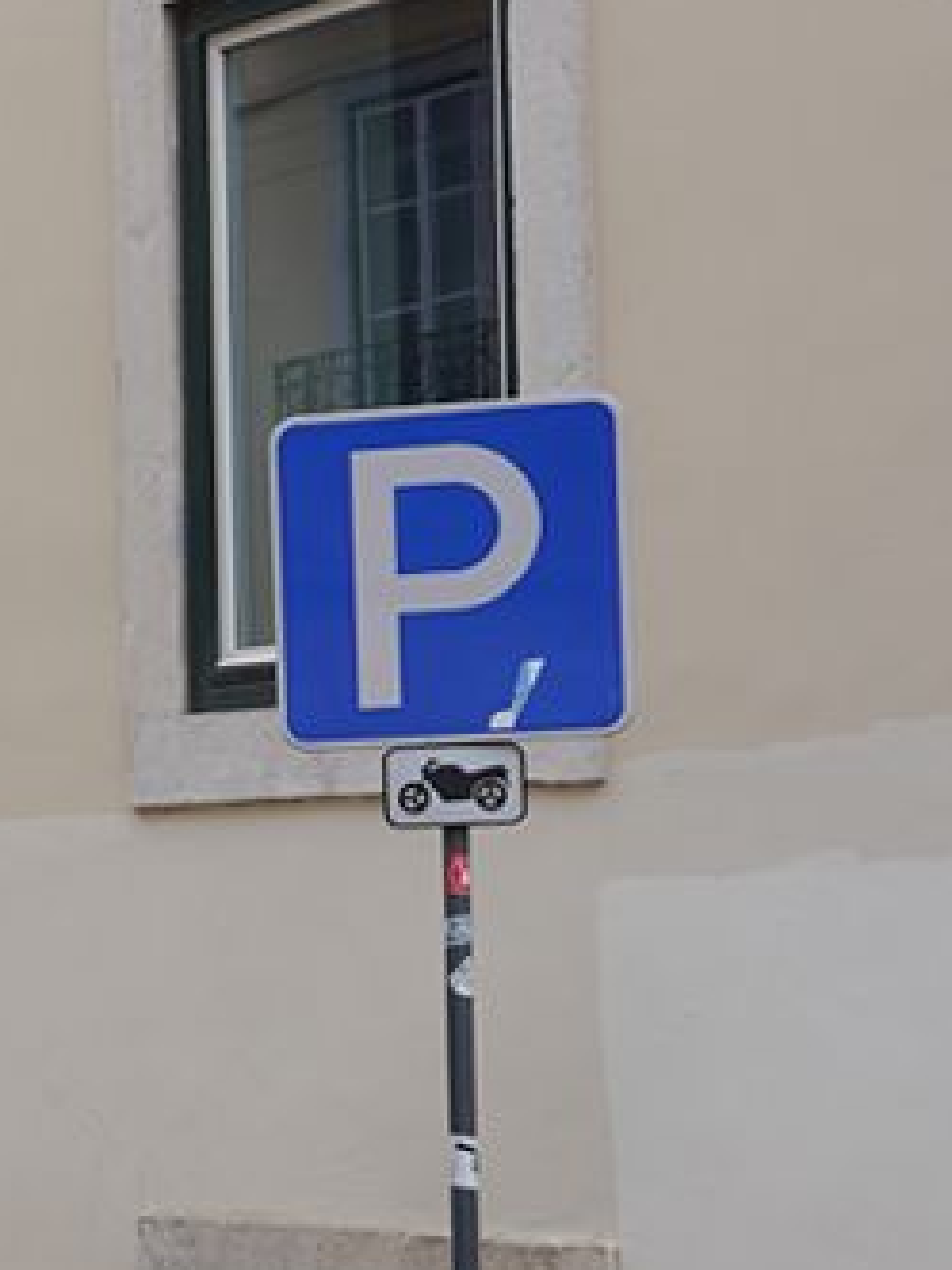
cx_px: -1487
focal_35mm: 139
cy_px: 876
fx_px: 5097
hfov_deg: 9.3
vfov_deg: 14.2
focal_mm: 24
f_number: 8
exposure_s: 1/100
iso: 100
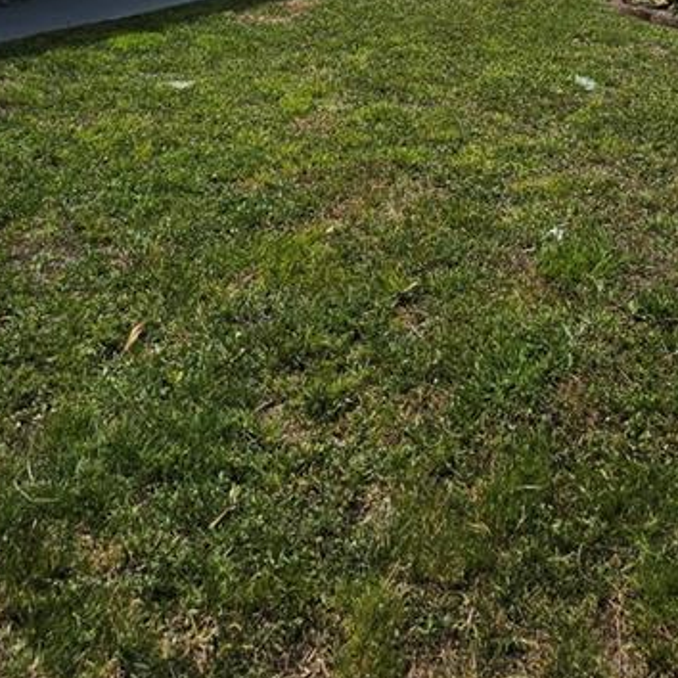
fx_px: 864
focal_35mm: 39
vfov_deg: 32.0
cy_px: -215
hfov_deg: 42.4
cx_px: 439
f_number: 1.9
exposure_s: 1/4123
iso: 32
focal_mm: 2.2
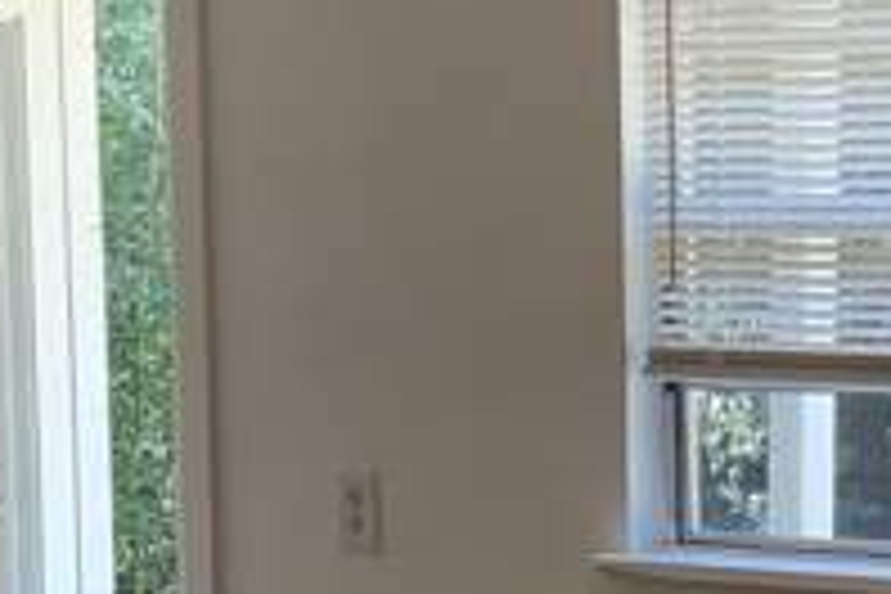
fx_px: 3019
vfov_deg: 11.2
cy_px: 554
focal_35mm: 122
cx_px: 1156
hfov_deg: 15.9
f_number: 1.8
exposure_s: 1/60
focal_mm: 3
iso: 64
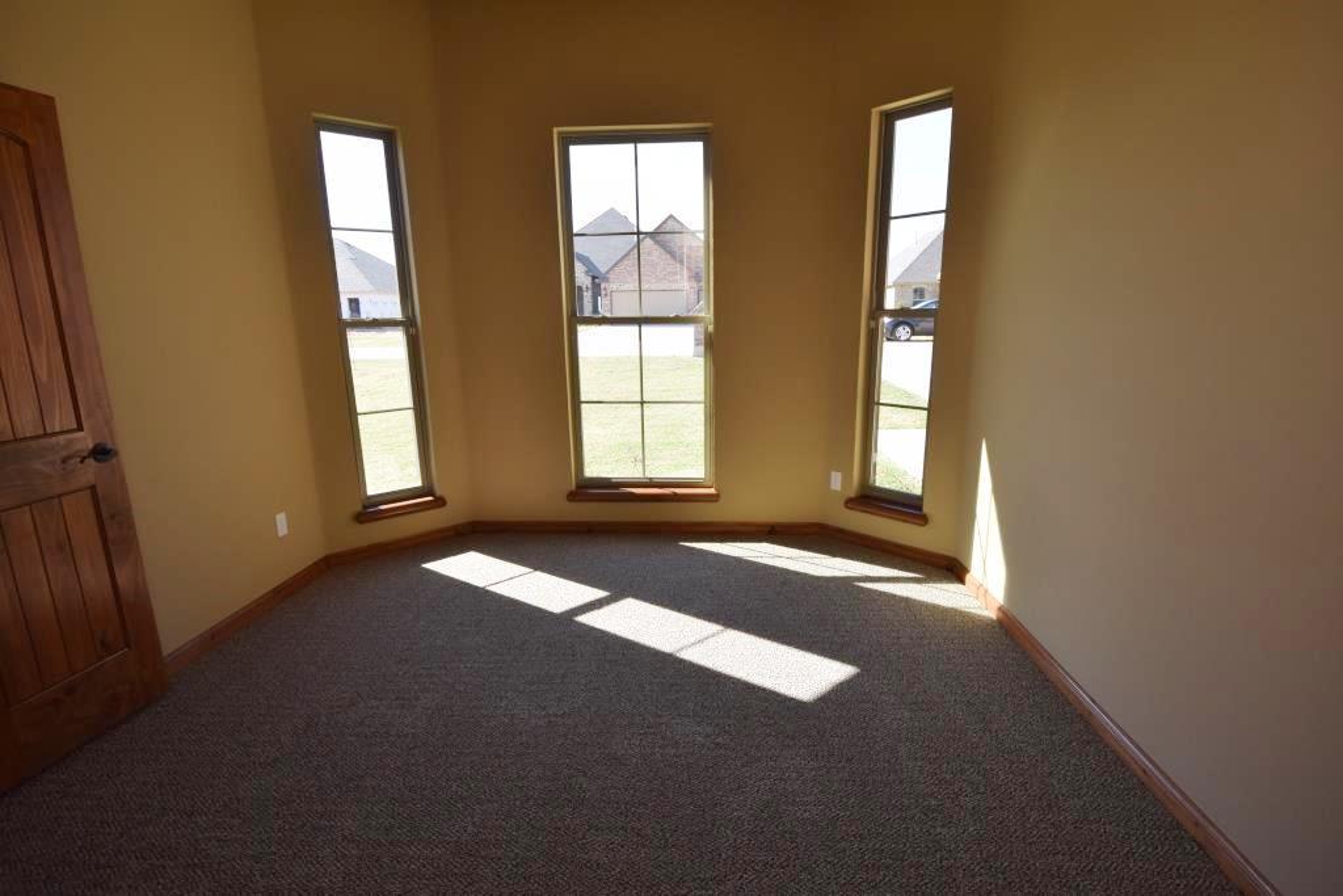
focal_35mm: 16
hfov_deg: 95.0
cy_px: 448
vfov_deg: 72.1
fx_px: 616
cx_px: 672
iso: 180
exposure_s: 1/200
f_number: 5
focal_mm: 11
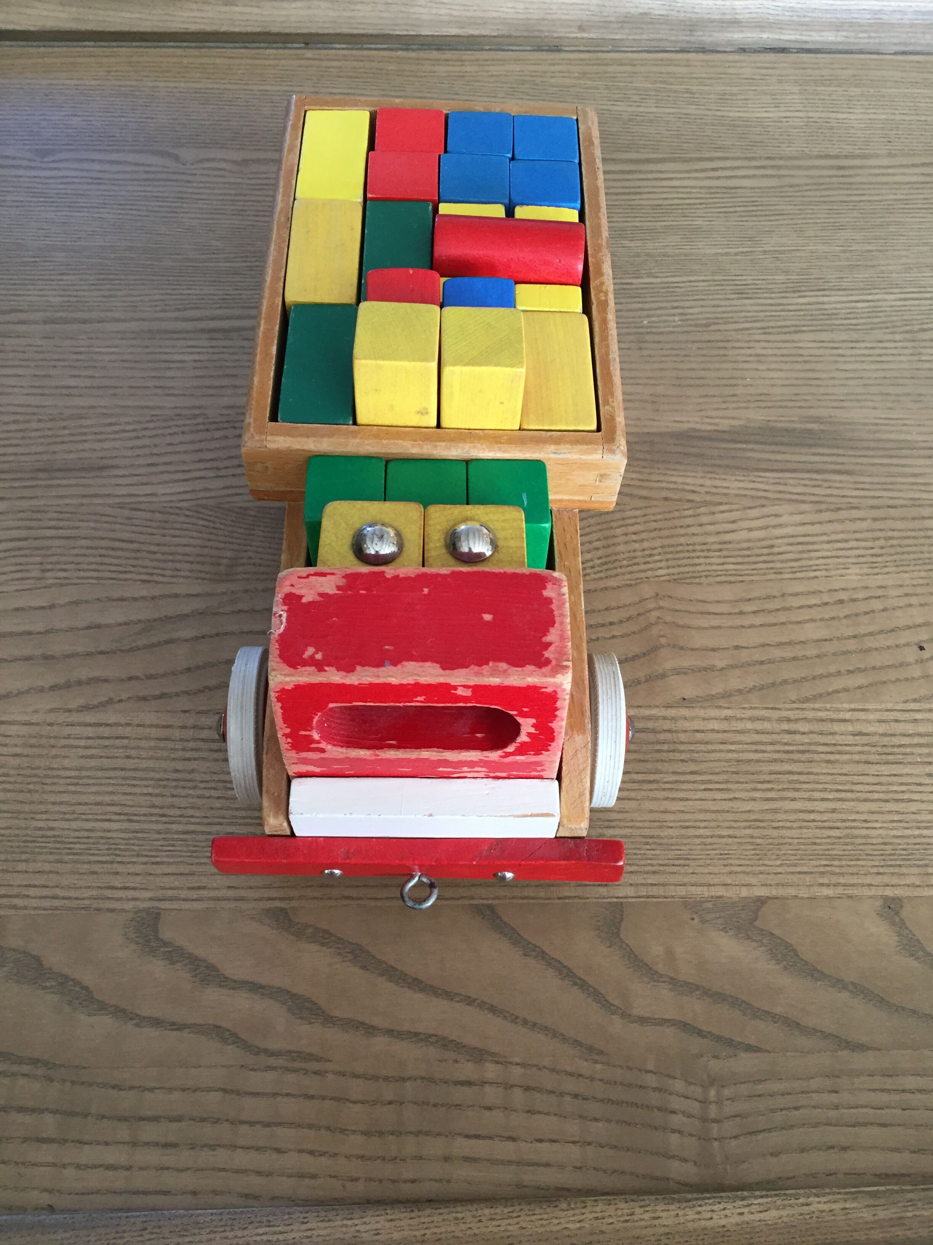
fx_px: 1042
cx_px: 466
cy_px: 622
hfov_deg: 48.2
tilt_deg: -60.7
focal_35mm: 29
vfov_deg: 61.7
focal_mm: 4.15
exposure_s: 1/33
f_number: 2.2
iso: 160
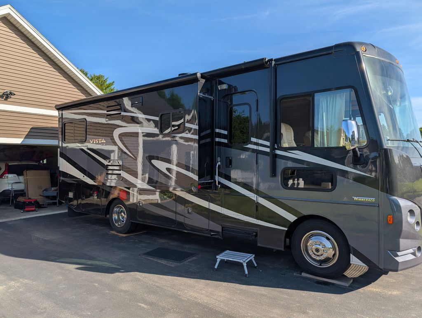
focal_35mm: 24
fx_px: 293
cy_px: 159
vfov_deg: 56.9
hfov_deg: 71.5
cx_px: 211
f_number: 1.68
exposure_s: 1/992
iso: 20
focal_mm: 6.9
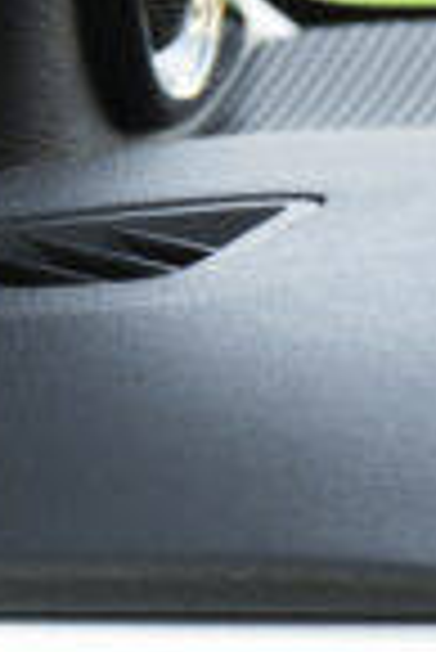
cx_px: 1982
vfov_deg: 4.1
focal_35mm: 493
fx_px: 8934
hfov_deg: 2.7
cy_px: 1347
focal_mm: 70
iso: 64
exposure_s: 1/2
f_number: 7.1
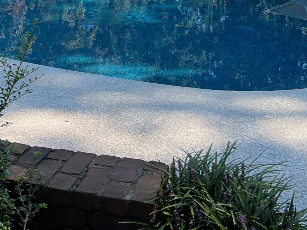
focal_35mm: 73
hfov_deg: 26.5
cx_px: 93
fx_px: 647
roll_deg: +0.1
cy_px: -88
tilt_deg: -2.3
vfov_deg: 18.4
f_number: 1.5
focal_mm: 5.7
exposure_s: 1/1124
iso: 50
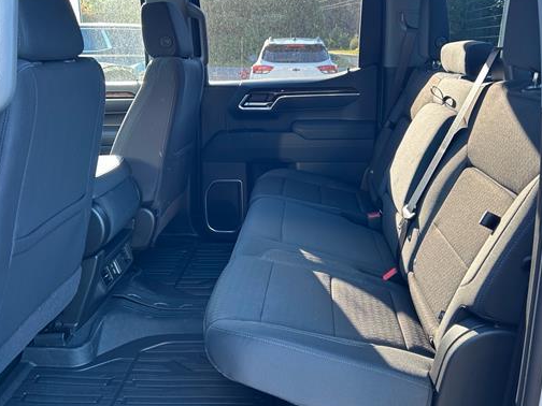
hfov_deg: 55.3
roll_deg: -0.4
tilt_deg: -16.4
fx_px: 517
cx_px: 287
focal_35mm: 33
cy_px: 191
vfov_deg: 42.9
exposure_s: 1/121
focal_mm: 5.7
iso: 80
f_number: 1.5
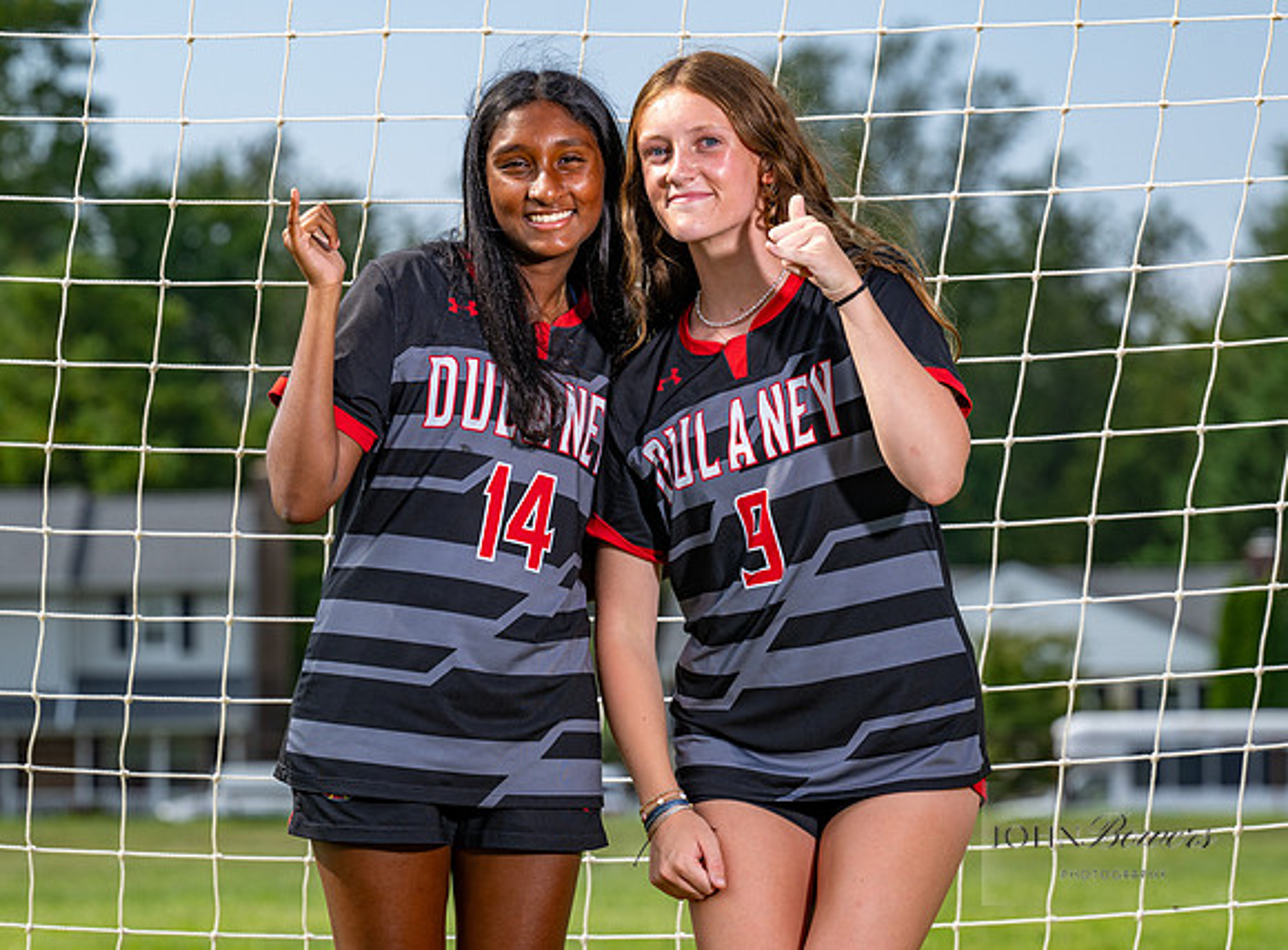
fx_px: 7276
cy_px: 423
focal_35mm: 197
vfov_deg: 7.5
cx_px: 639
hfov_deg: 10.1
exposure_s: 1/400
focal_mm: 155
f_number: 6.3
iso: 160
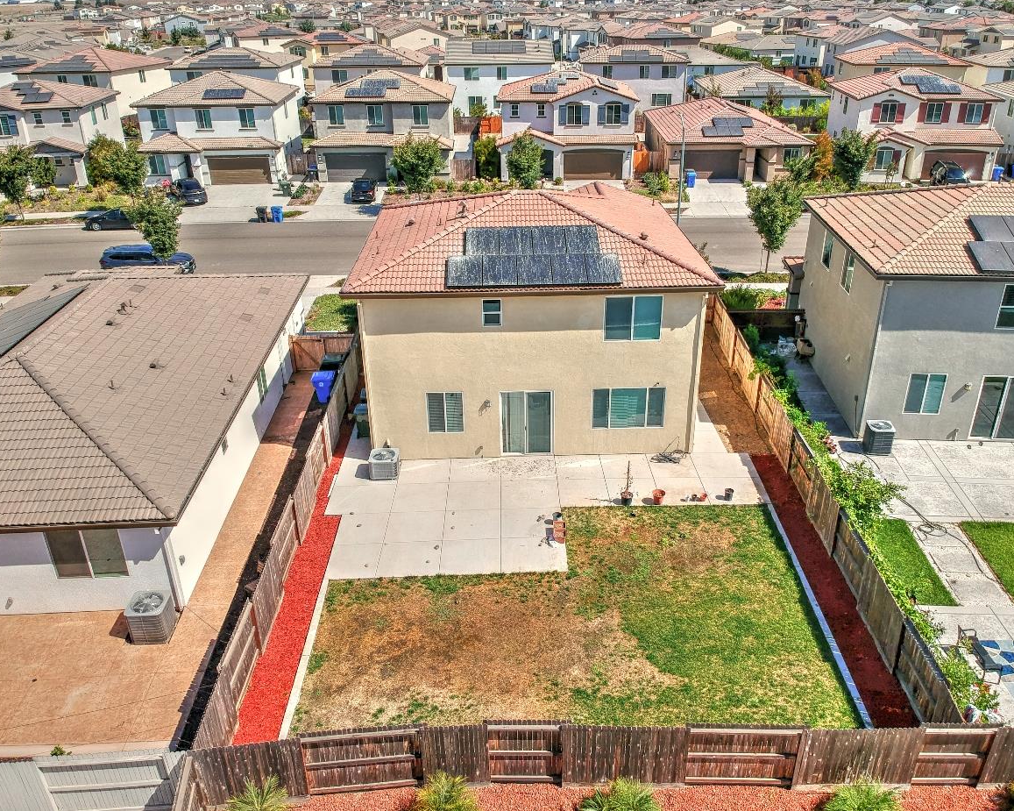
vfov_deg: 53.2
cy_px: 401
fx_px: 810
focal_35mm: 27
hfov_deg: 64.1
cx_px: 527
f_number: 2.6
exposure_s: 1/1600
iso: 100
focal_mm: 4.5
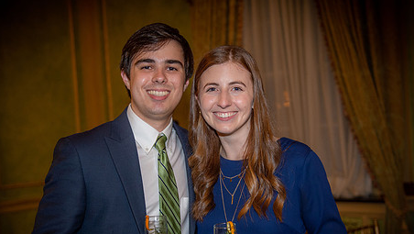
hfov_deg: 40.6
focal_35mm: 51
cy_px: 152
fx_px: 560
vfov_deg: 23.5
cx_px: 203
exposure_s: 1/100
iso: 1250
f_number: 2.8
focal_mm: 38
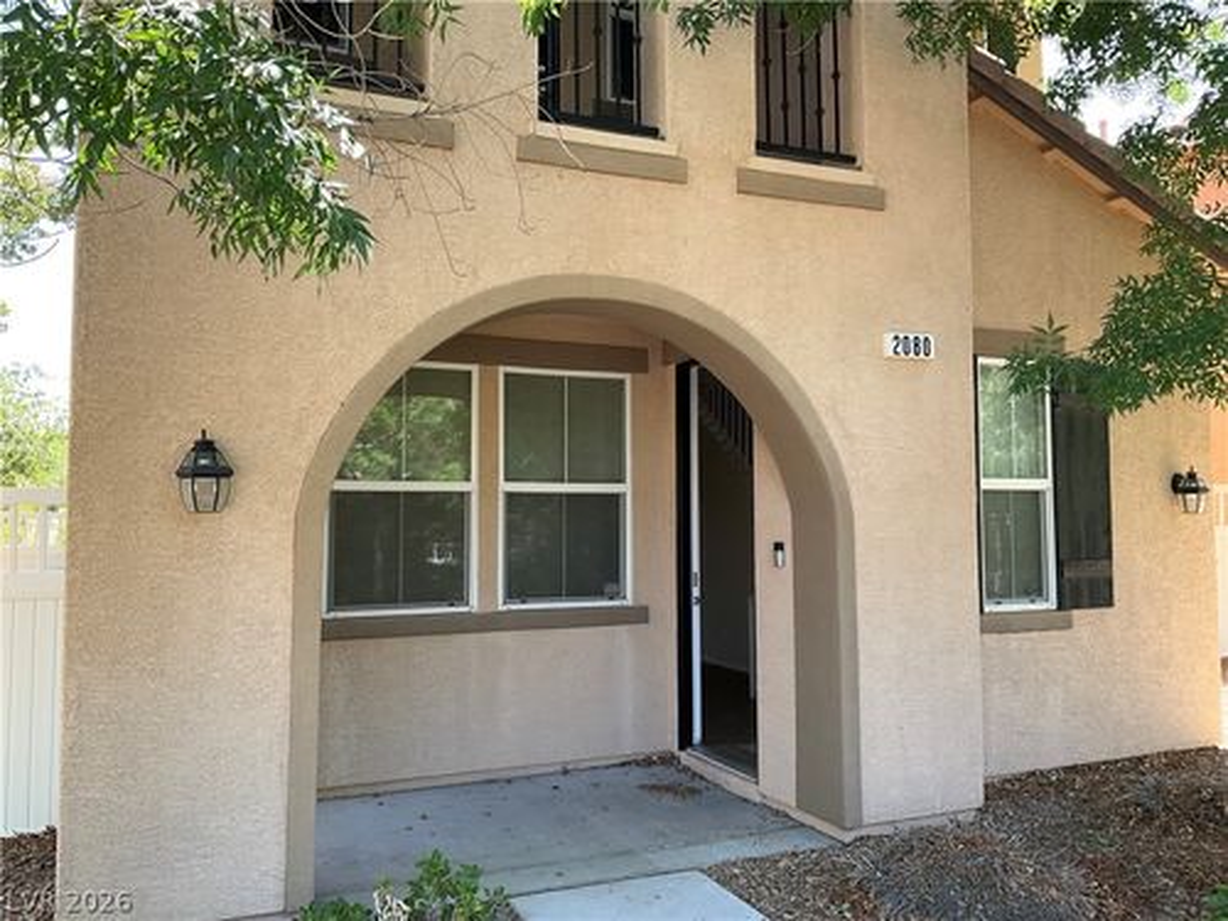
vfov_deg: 48.2
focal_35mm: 29
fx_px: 1029
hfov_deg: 61.7
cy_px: 460
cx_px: 614
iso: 25
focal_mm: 3
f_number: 1.8
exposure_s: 1/122
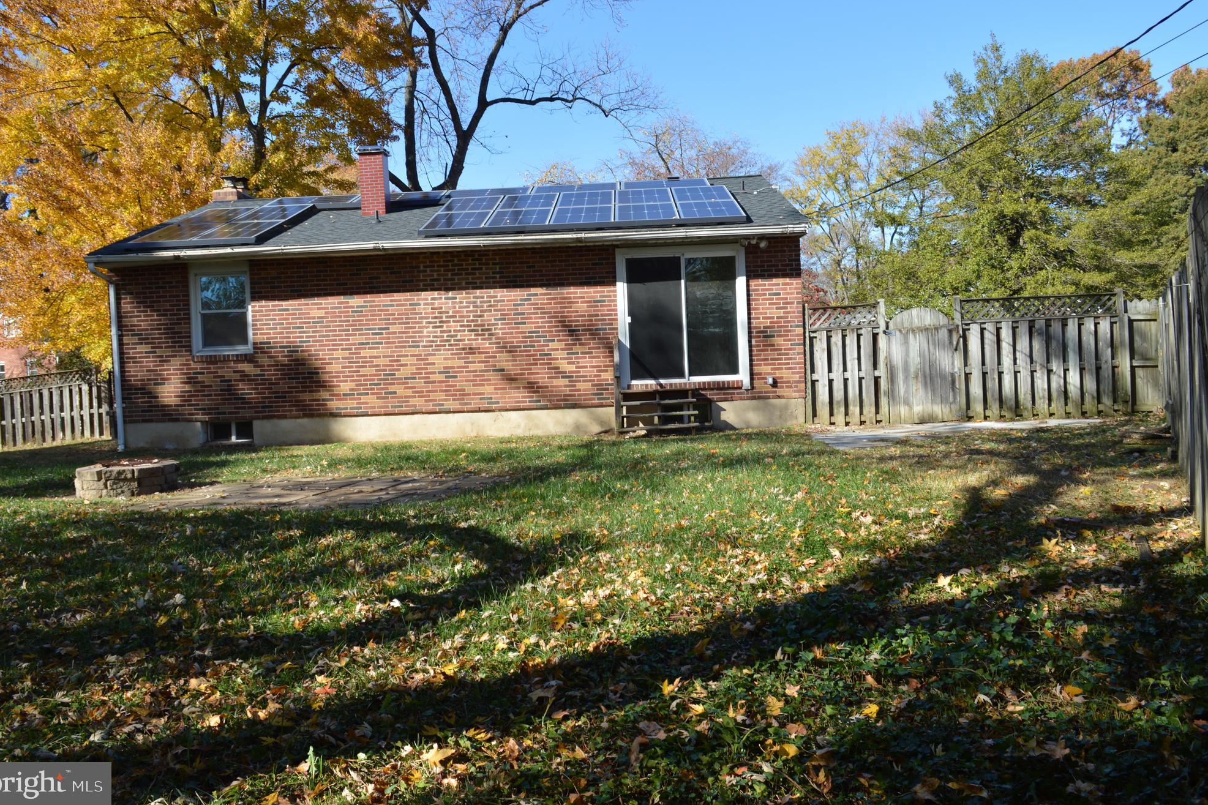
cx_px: 603
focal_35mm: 28
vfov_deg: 46.4
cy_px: 390
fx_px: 939
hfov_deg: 65.5
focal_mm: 18
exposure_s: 1/200
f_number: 7.1
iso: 100
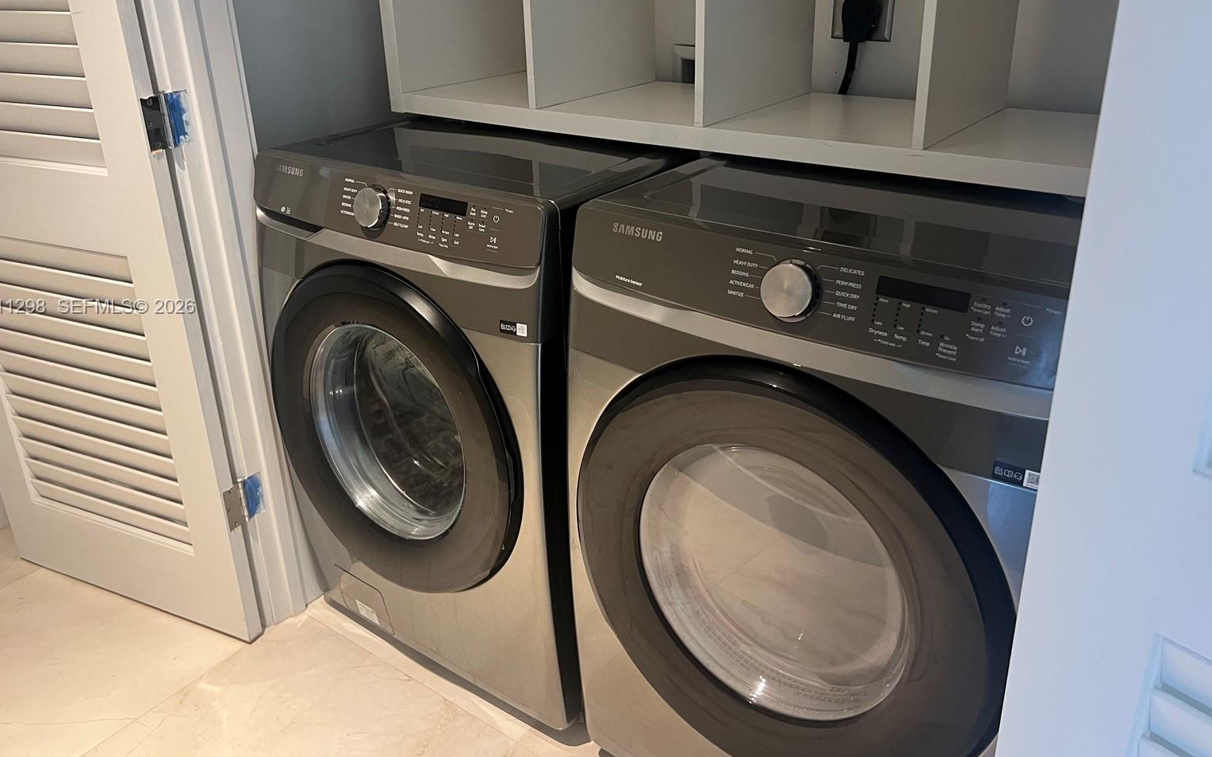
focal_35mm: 29
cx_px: 584
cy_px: 308
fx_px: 958
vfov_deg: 42.9
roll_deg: +1.0
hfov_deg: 64.6
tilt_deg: -21.8
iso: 200
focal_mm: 5.7
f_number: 1.5
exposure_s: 1/60
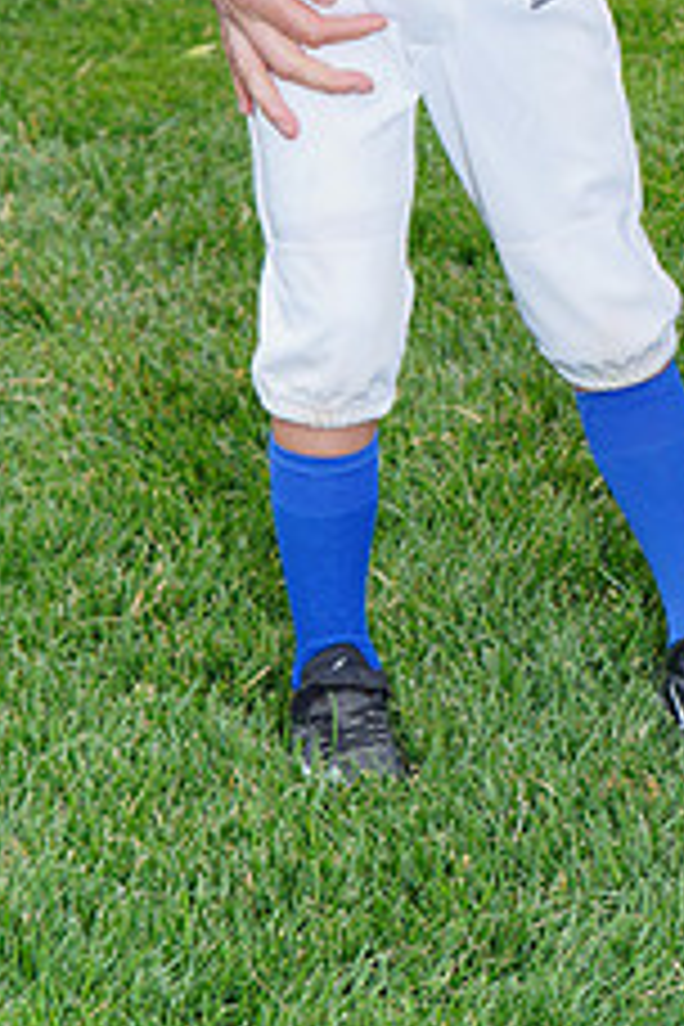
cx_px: 835
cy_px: -266
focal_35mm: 247
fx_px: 7039
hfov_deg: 5.5
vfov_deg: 8.2
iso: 200
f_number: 8
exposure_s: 1/200
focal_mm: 97
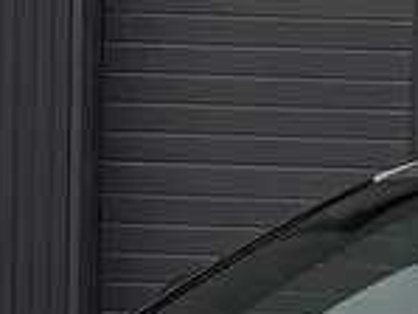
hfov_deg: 7.6
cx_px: 525
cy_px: 477
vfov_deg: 5.7
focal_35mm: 258
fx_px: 3118
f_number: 1.78
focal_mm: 6.76
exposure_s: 1/1395
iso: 64
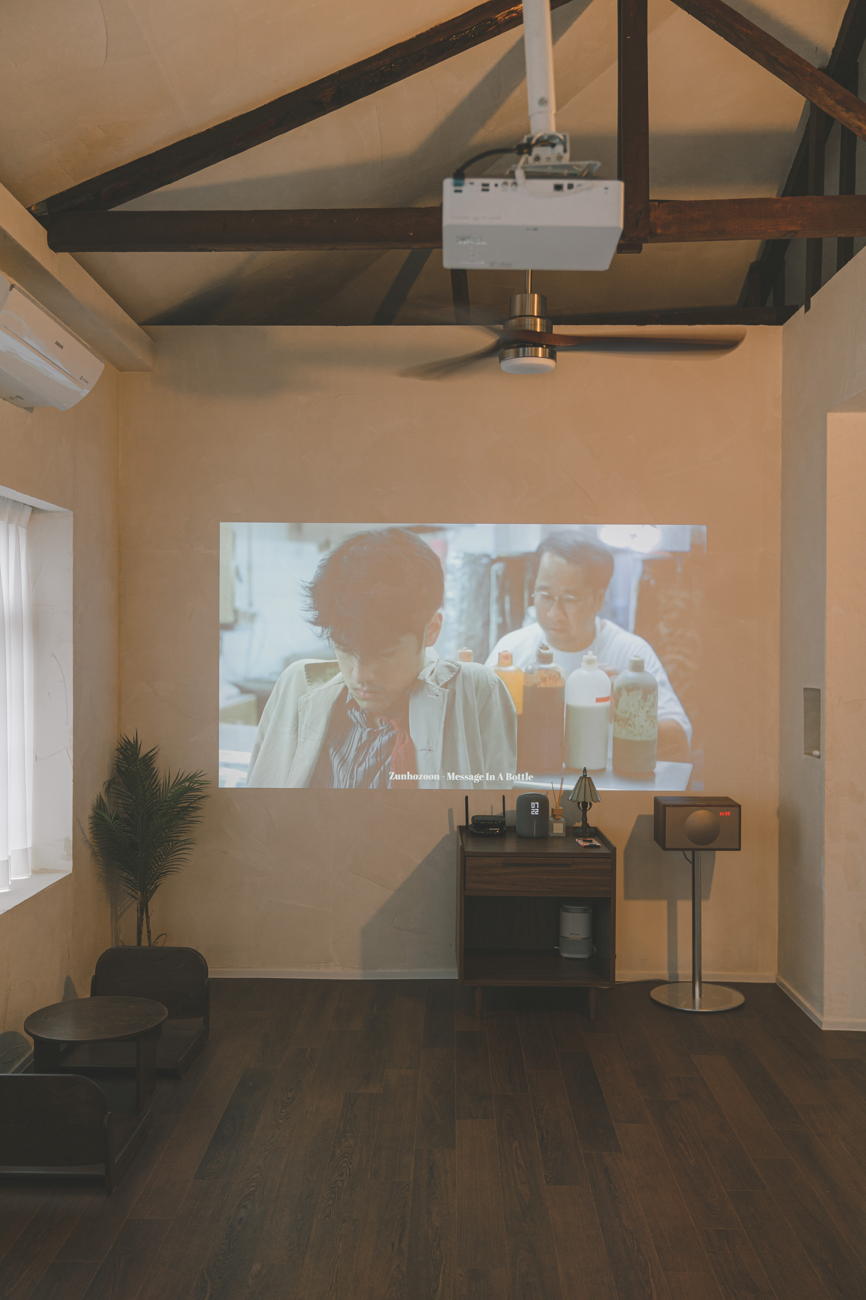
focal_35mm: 32
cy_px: 650
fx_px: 1155
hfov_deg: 41.1
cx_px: 433
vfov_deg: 58.7
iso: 500
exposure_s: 1/50
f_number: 2.8
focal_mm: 32
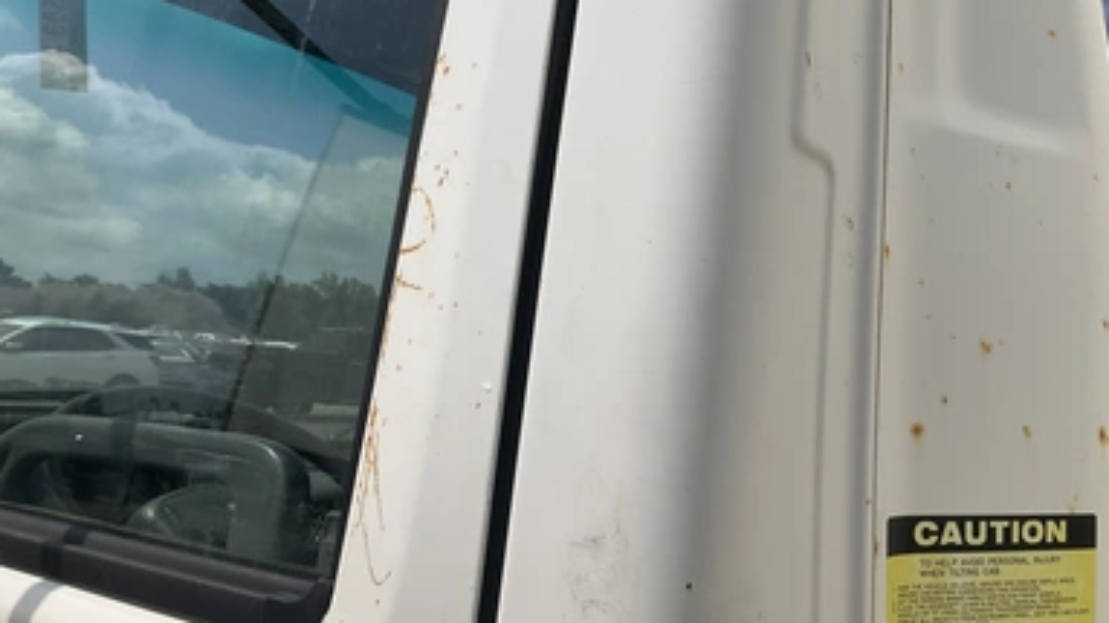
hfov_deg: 59.5
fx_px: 970
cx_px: 573
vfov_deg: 35.6
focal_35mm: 33
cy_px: 293
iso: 25
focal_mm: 3
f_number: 1.8
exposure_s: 1/5263
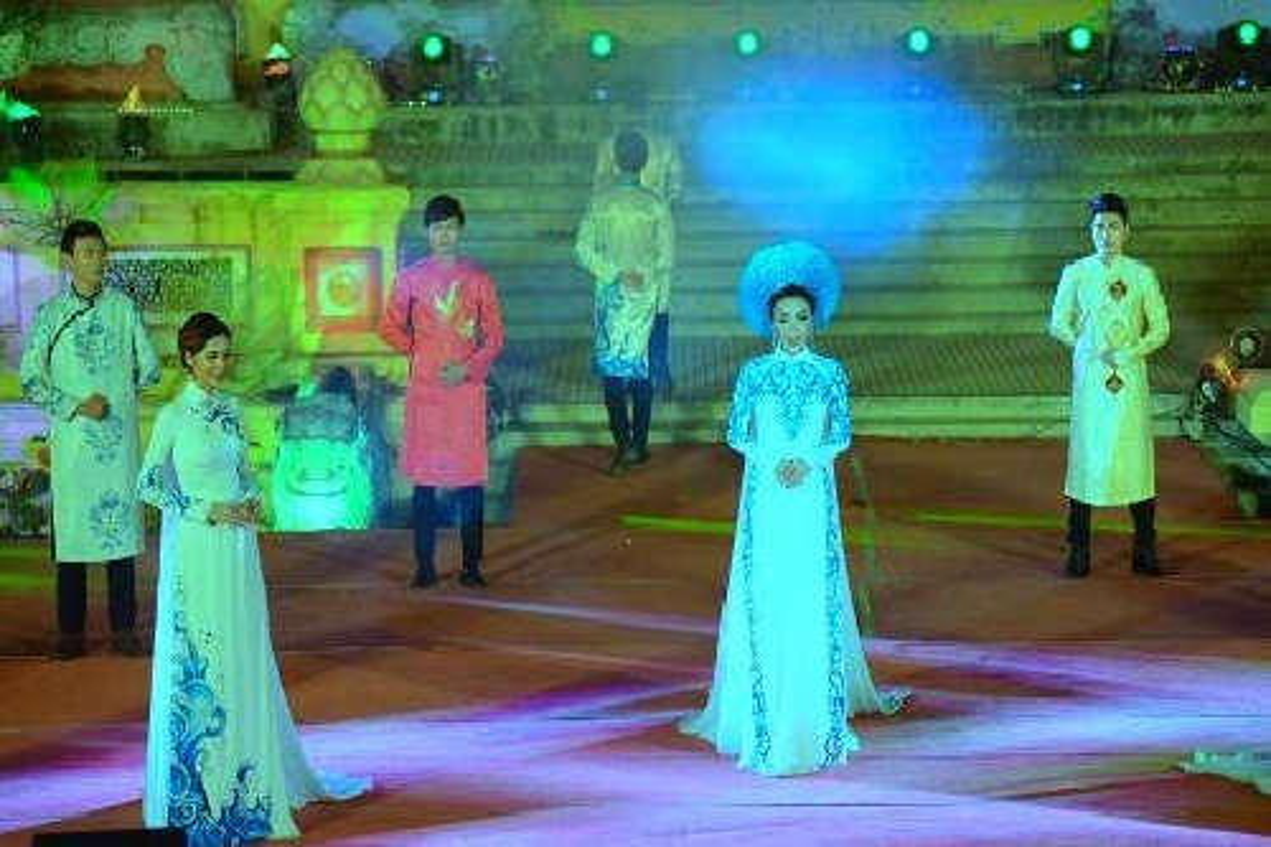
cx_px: 636
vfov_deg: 10.2
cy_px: 424
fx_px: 4764
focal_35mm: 135
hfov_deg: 15.2
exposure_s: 1/640
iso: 2000
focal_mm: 135
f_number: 4
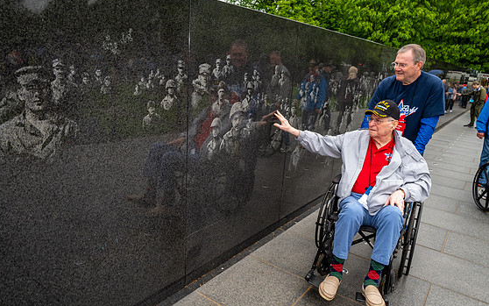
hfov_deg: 68.4
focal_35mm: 27
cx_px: 246
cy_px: 163
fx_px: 360
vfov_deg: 46.0
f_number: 8
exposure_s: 1/640
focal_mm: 25.5
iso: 2200
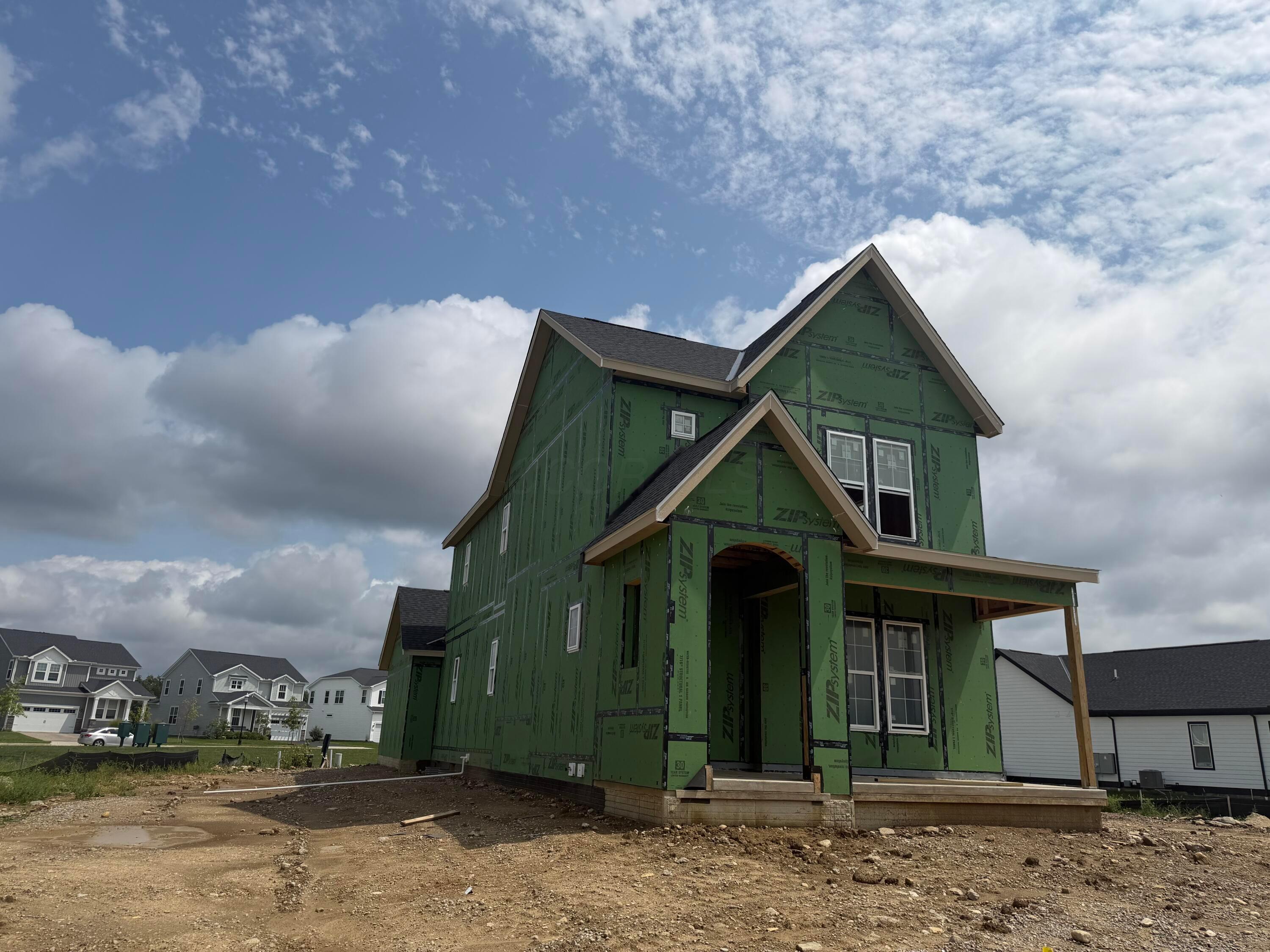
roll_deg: -1.9
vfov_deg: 56.8
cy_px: 476
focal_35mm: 24
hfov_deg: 71.6
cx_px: 635
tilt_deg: +17.9
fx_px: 881
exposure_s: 1/14286
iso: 80
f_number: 1.78
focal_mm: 6.76
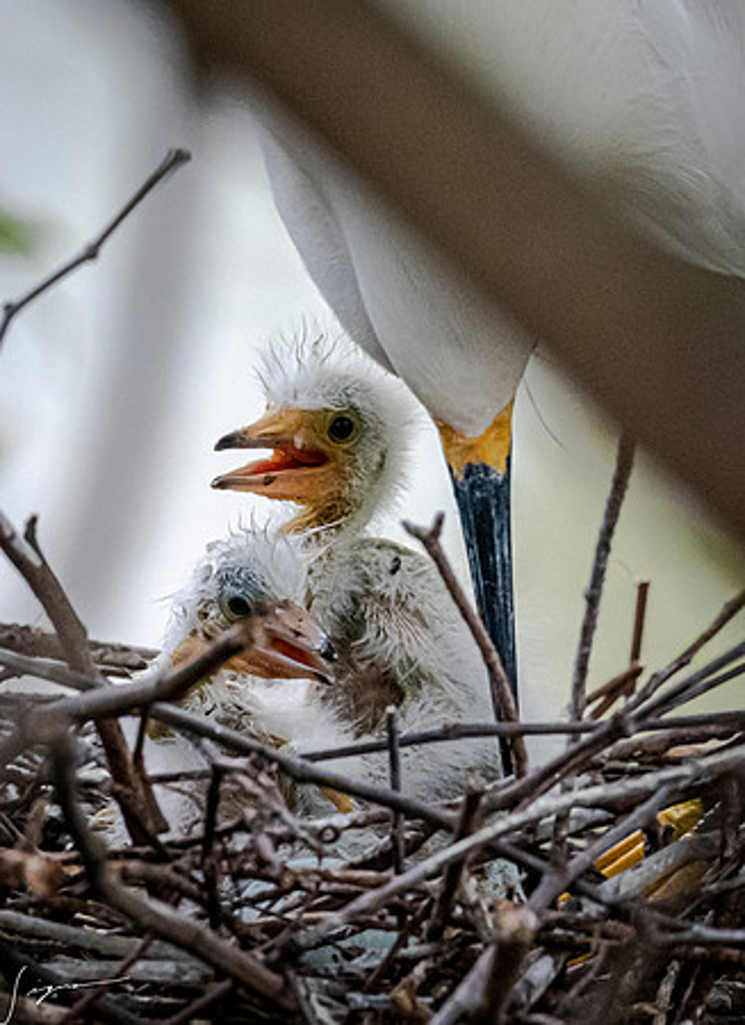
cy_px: 635
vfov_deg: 2.1
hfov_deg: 1.5
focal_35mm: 959
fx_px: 28102
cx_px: 399
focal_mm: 390
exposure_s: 1/2500
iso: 5000
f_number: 9
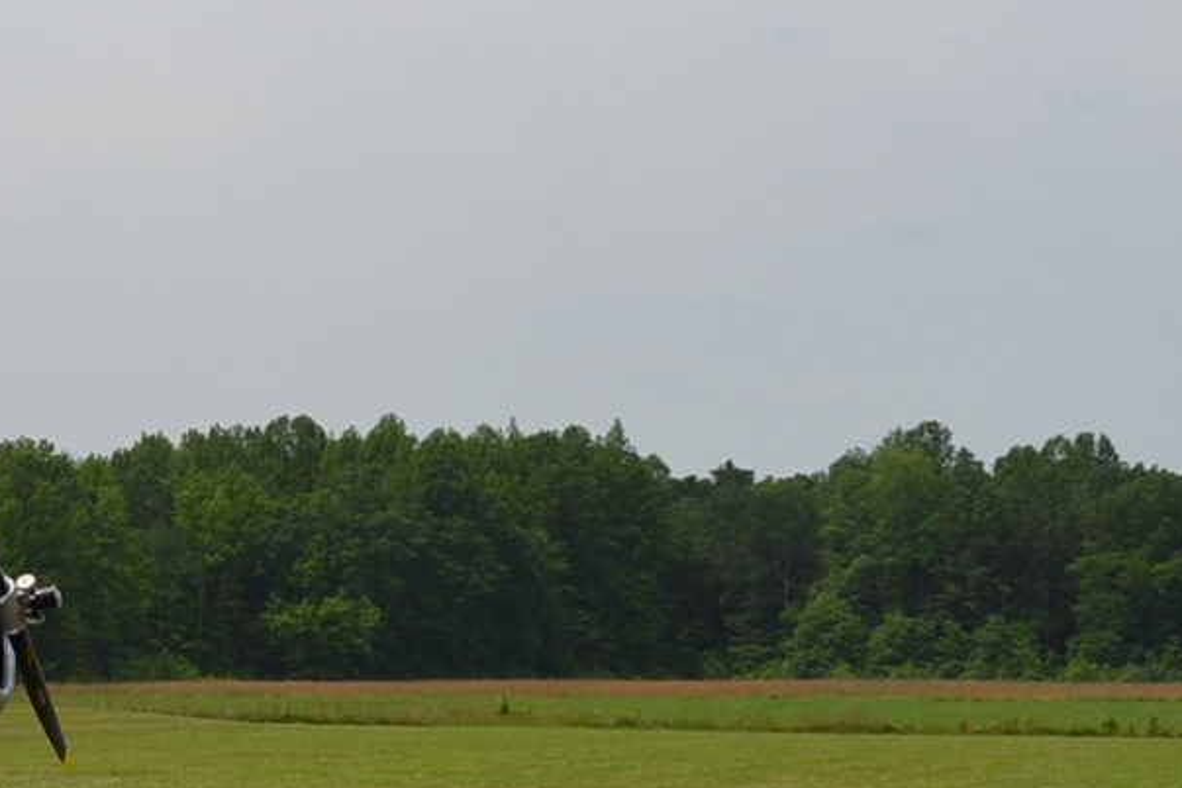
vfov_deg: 10.9
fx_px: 4137
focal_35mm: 126
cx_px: -864
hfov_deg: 14.5
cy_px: 545
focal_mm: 22
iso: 100
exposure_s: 1/320
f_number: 9
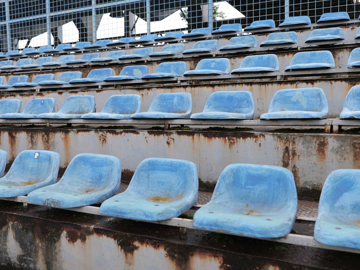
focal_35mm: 35
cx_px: 176
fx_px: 364
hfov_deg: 52.6
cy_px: 135
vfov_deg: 40.7
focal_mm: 32
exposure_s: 1/1000
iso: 250
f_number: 4
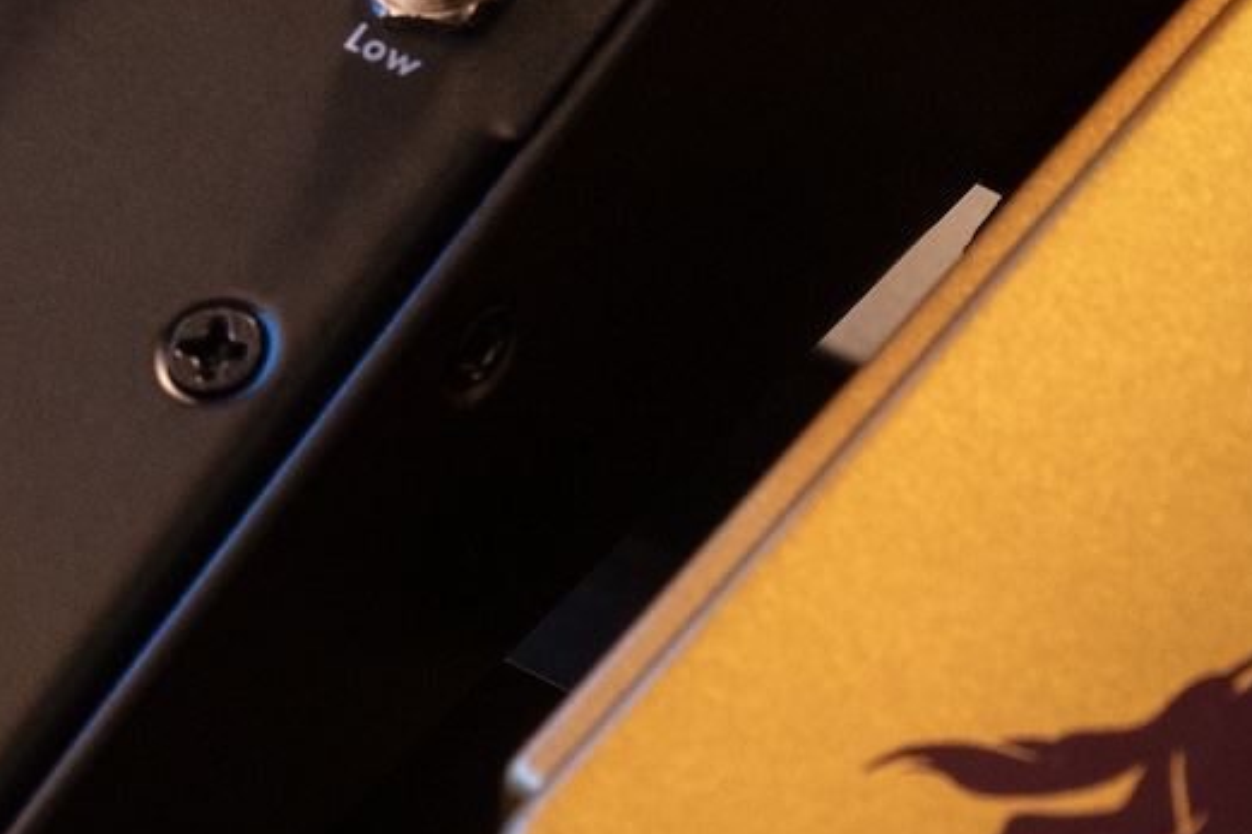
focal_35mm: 158
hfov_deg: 12.1
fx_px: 5493
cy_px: -415
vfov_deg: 8.5
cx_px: -858
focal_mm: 42
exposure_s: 1/8
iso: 1600
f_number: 13
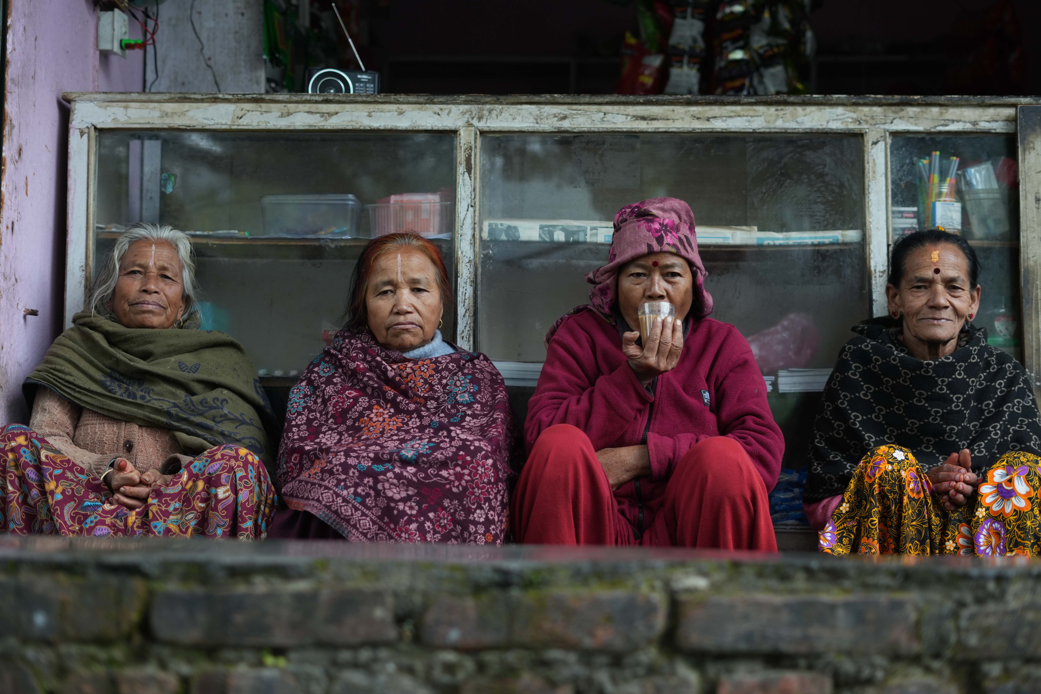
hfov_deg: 36.9
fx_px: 1561
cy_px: 322
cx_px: 520
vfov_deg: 25.1
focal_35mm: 54
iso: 500
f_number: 2.5
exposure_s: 1/60
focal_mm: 50
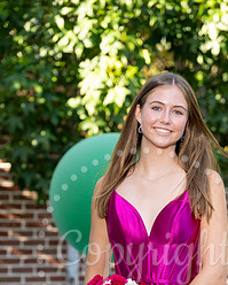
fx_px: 1718
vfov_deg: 9.4
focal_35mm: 204
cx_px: 144
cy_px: 254
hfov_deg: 7.6
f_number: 5
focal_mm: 120
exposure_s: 1/200
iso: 400
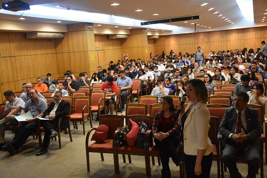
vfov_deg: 34.2
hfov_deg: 49.6
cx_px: 134
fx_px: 289
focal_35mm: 39
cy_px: 89
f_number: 3.8
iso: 3200
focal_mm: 26
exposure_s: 1/60
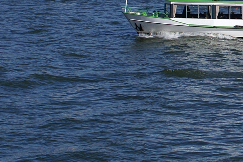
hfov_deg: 9.5
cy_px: -58
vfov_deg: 6.4
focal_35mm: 211
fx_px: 1423
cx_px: 362
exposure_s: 1/500
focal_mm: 40
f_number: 9
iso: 100
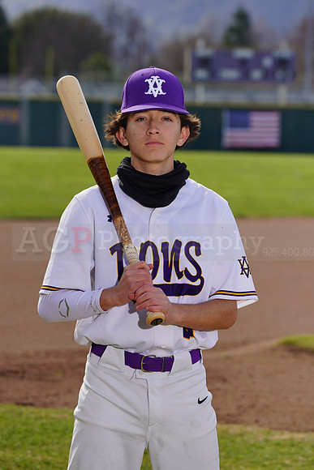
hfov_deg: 6.9
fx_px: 2589
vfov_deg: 10.4
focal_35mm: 198
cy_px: 235
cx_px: 157
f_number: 8
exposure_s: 1/250
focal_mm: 198
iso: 100
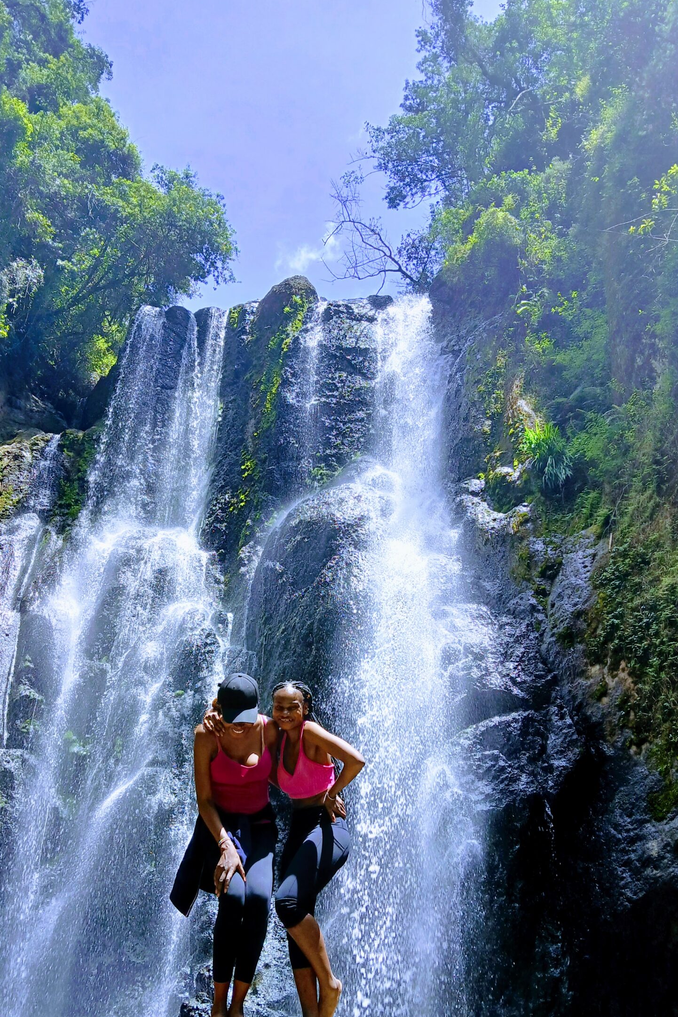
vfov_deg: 58.5
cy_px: 583
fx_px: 904
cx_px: 308
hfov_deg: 41.1
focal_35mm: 32
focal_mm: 3.98
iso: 20
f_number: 1.8
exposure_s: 1/286
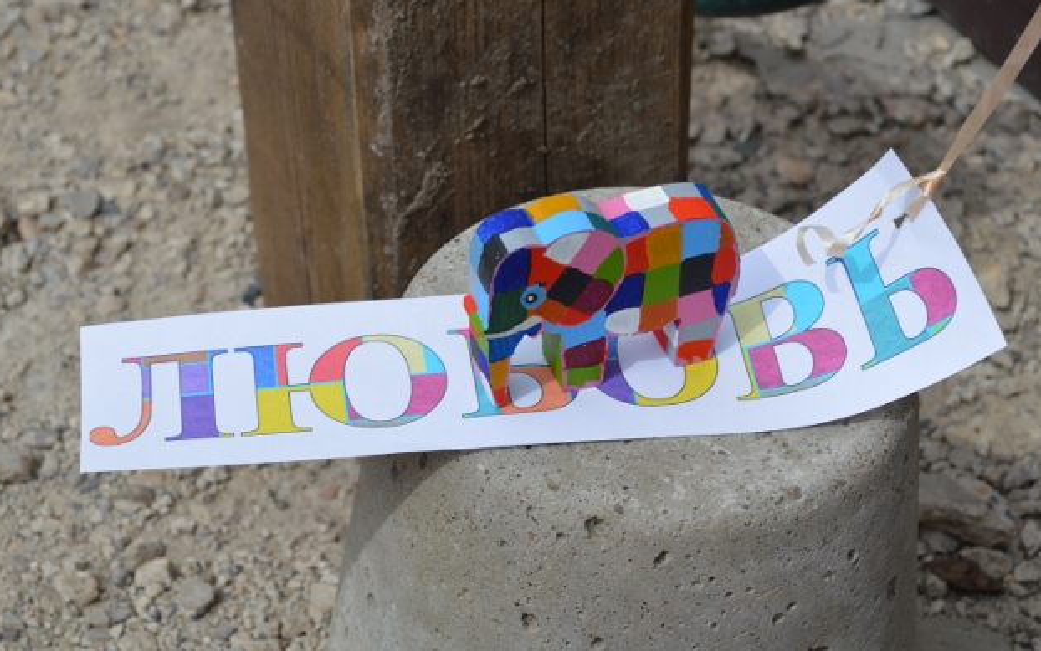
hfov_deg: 23.9
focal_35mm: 87
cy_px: 326
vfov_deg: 15.1
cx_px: 519
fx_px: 2455
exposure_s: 1/250
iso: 100
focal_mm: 55
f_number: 8
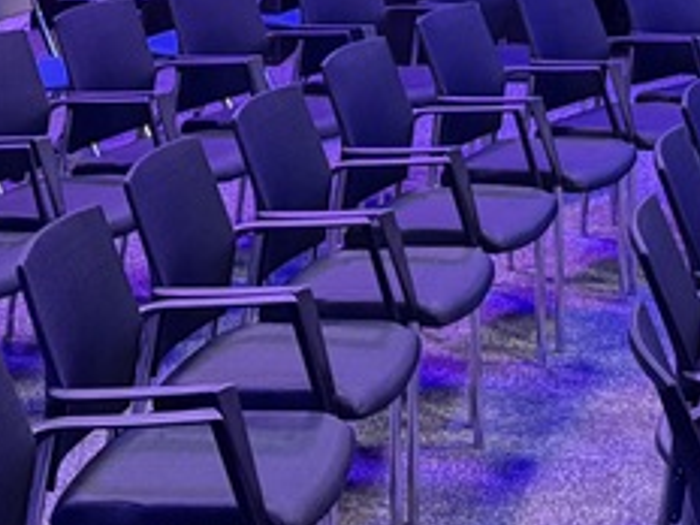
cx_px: 510
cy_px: -543
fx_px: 2144
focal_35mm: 106
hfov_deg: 18.4
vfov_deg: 12.3
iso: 1000
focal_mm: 6.76
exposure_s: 1/30
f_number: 1.78
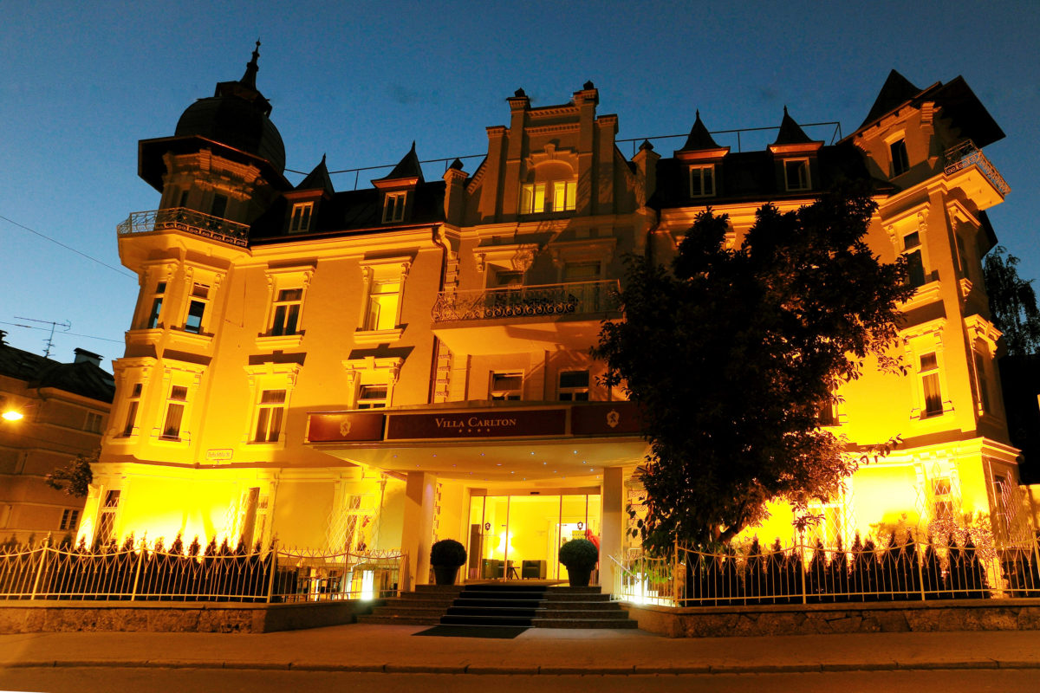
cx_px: 520
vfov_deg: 67.4
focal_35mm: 18
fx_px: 520
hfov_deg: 90.0
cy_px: 346
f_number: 9
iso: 640
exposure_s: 1/4
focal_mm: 18
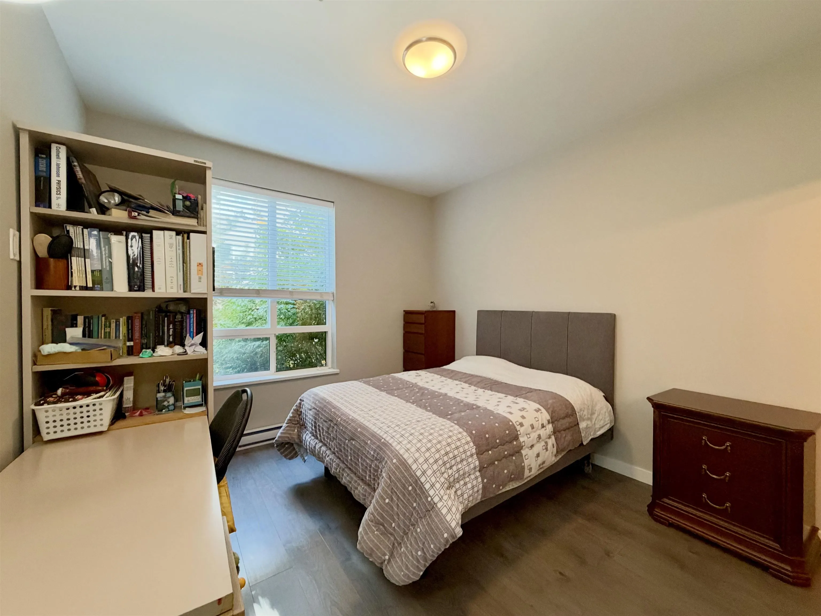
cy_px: 308
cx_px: 410
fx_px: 332
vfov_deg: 85.7
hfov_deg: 102.1
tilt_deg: +0.7
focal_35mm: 14
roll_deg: +0.0
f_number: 2.2
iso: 500
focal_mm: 2.22
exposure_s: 1/60
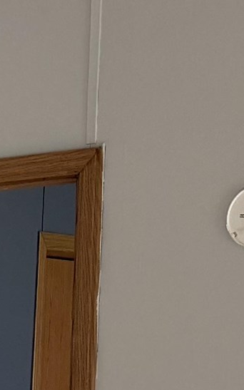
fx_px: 1521
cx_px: -476
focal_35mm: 143
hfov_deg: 8.0
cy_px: 594
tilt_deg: -9.2
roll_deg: -1.0
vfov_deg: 13.7
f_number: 1.78
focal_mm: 6.76
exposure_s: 1/60
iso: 200
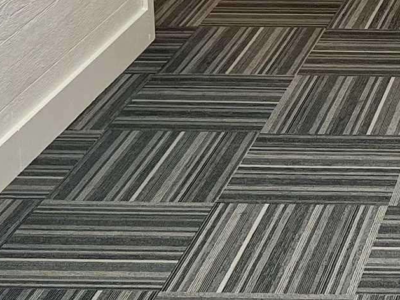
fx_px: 1468
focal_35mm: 127
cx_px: 623
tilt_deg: -9.4
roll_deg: -0.2
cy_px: -247
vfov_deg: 10.9
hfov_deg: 14.4
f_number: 1.5
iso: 100
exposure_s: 1/120
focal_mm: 5.7
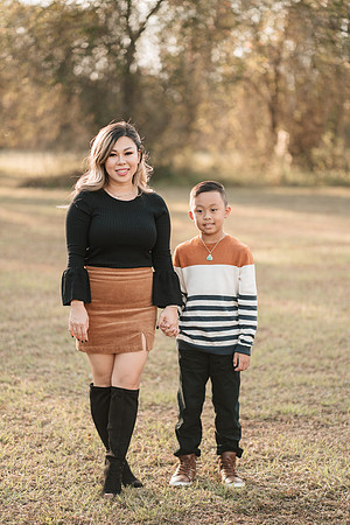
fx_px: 1239
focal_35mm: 85
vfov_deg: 23.9
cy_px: 262
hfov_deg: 16.1
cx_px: 175
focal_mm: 85
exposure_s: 1/400
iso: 80
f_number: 1.8
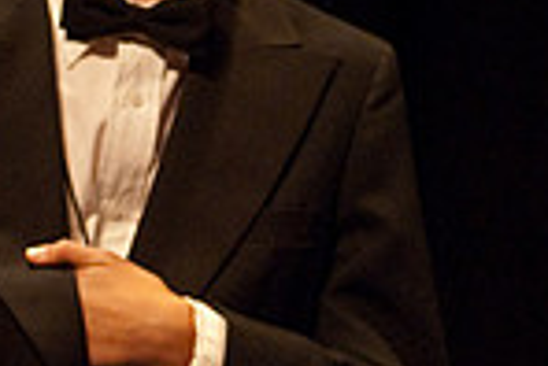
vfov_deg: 2.3
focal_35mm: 589
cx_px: 789
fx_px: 8975
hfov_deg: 3.5
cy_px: 18
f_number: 2.8
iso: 1000
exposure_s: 1/160
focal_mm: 100
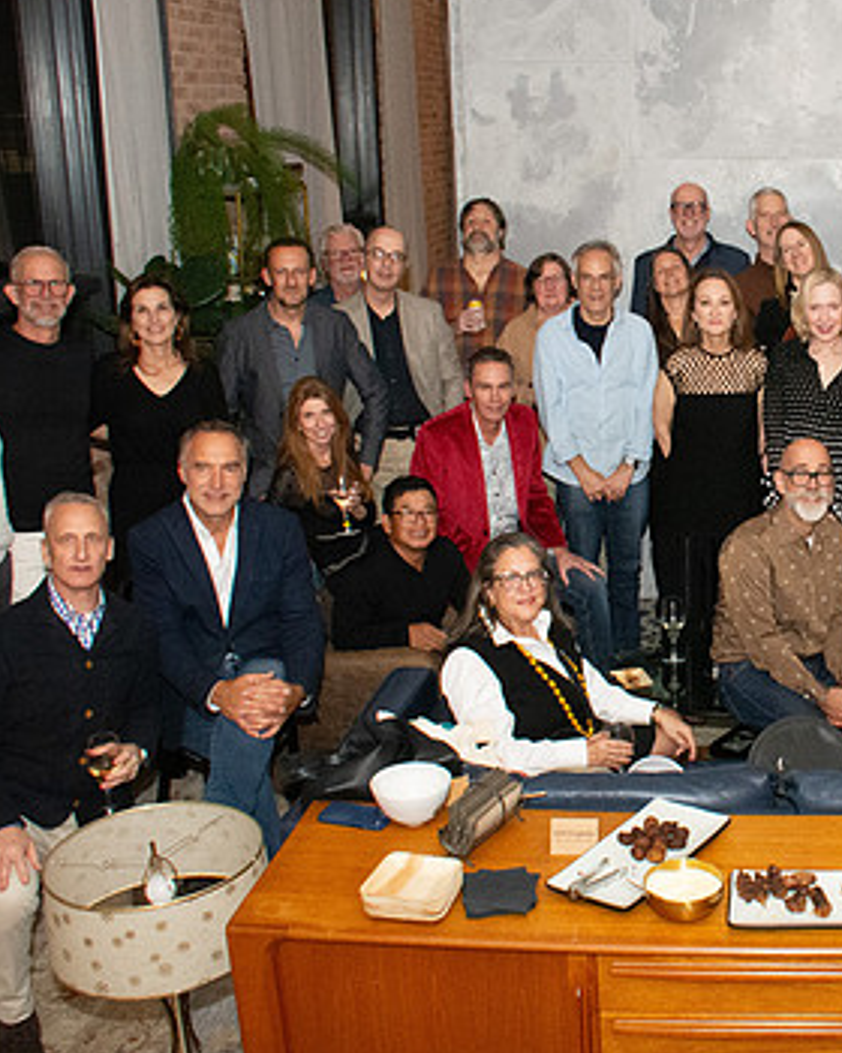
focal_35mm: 42
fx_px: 1308
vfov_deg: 43.8
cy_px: 489
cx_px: 770
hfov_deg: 33.6
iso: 5000
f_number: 9
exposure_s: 1/125
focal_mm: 18
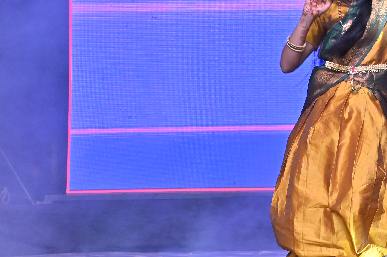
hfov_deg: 29.5
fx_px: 699
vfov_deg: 20.7
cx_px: 357
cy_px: 70
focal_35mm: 65
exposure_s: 1/200
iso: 640
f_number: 8
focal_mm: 30.5
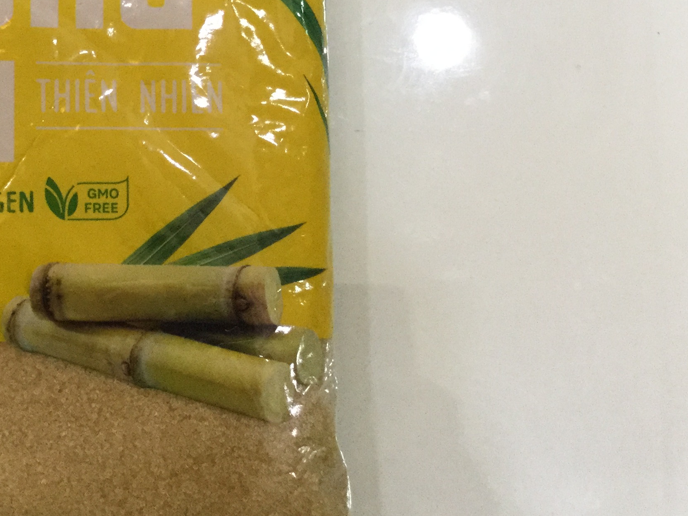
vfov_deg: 23.9
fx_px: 1212
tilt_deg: -82.5
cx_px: 52
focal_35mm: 61
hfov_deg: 30.1
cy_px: 160
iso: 200
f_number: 2.4
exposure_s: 1/33
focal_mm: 3.3
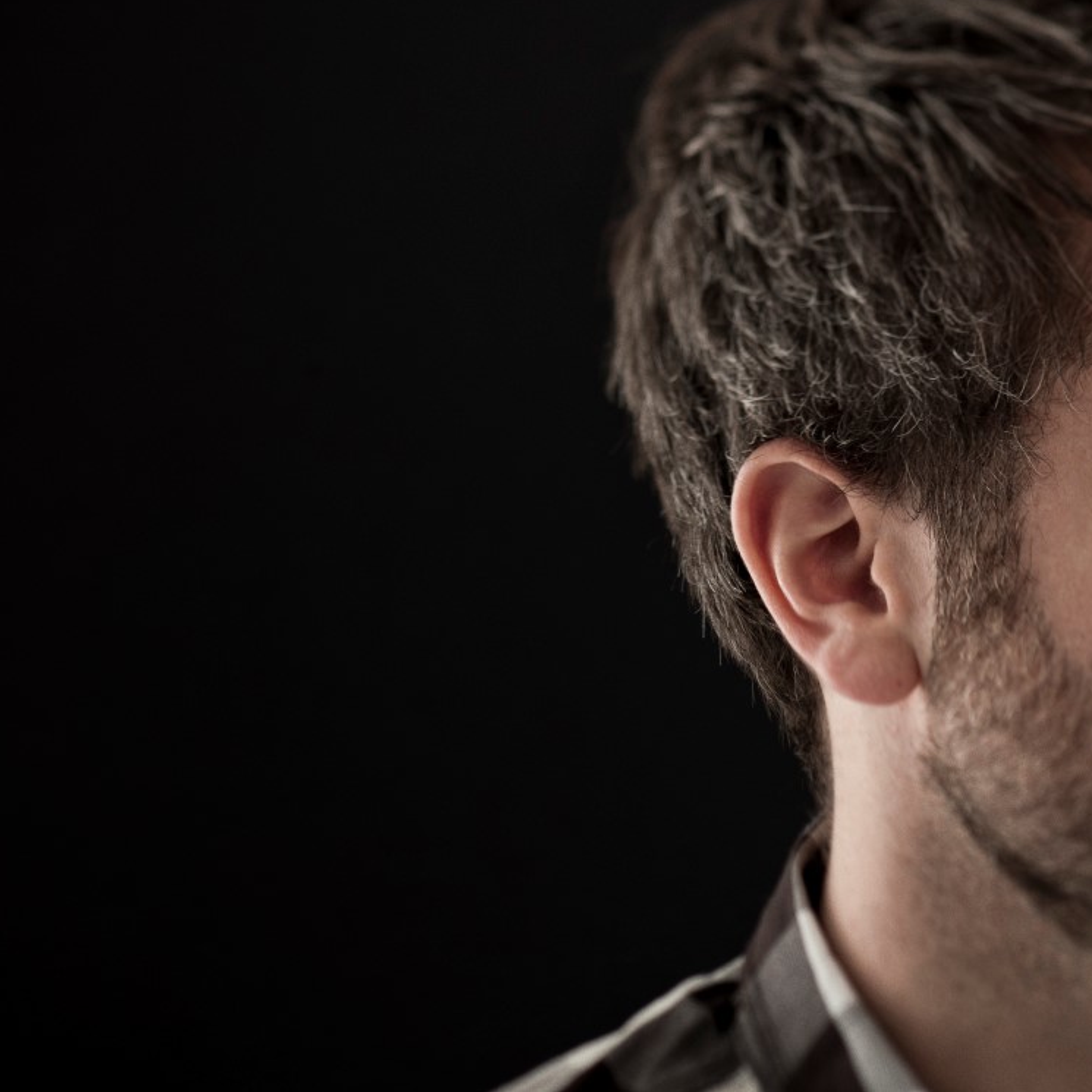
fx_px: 5603
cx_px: 585
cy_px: 643
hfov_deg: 11.1
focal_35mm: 157
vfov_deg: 11.1
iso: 50
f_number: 4.2
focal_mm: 85
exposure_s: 1/125
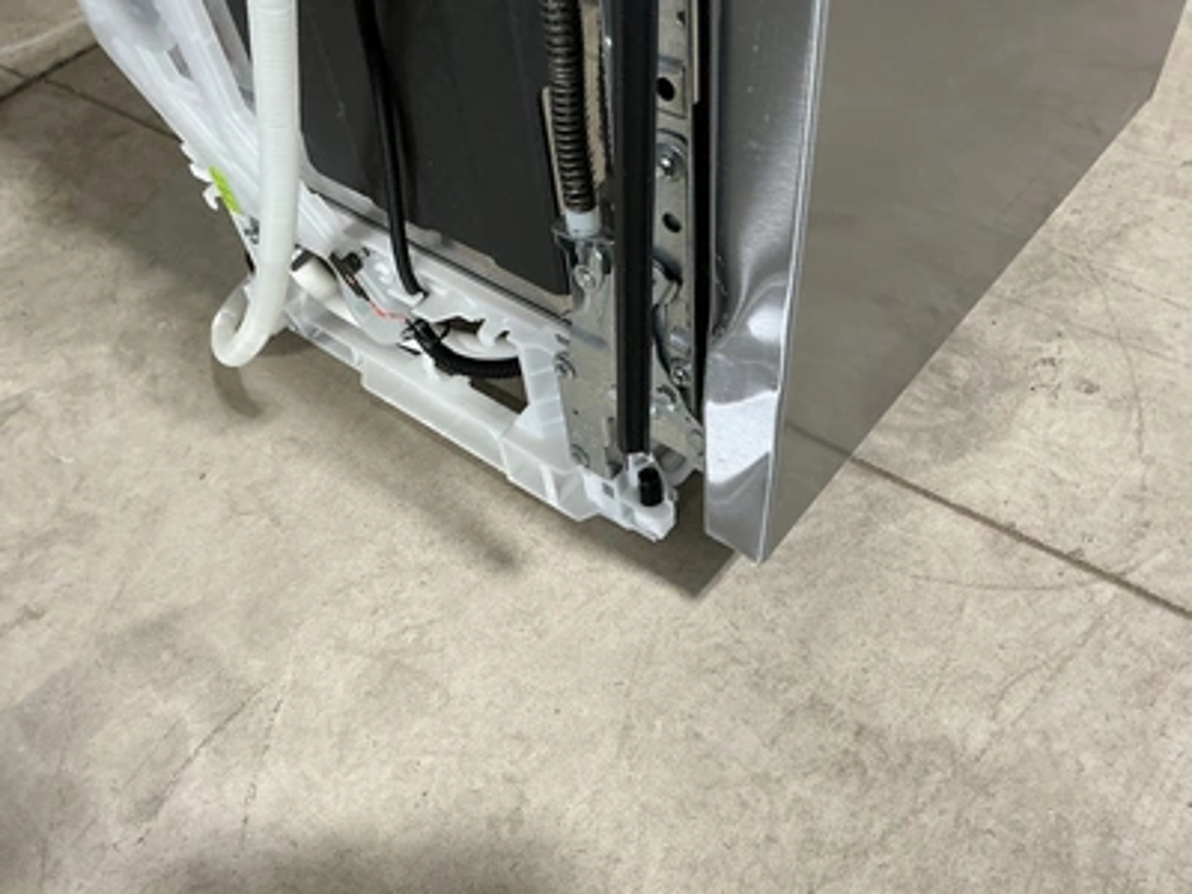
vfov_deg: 49.7
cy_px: 447
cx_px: 596
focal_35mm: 28
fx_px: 964
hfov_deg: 63.4
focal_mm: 3
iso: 160
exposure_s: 1/60
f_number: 1.8
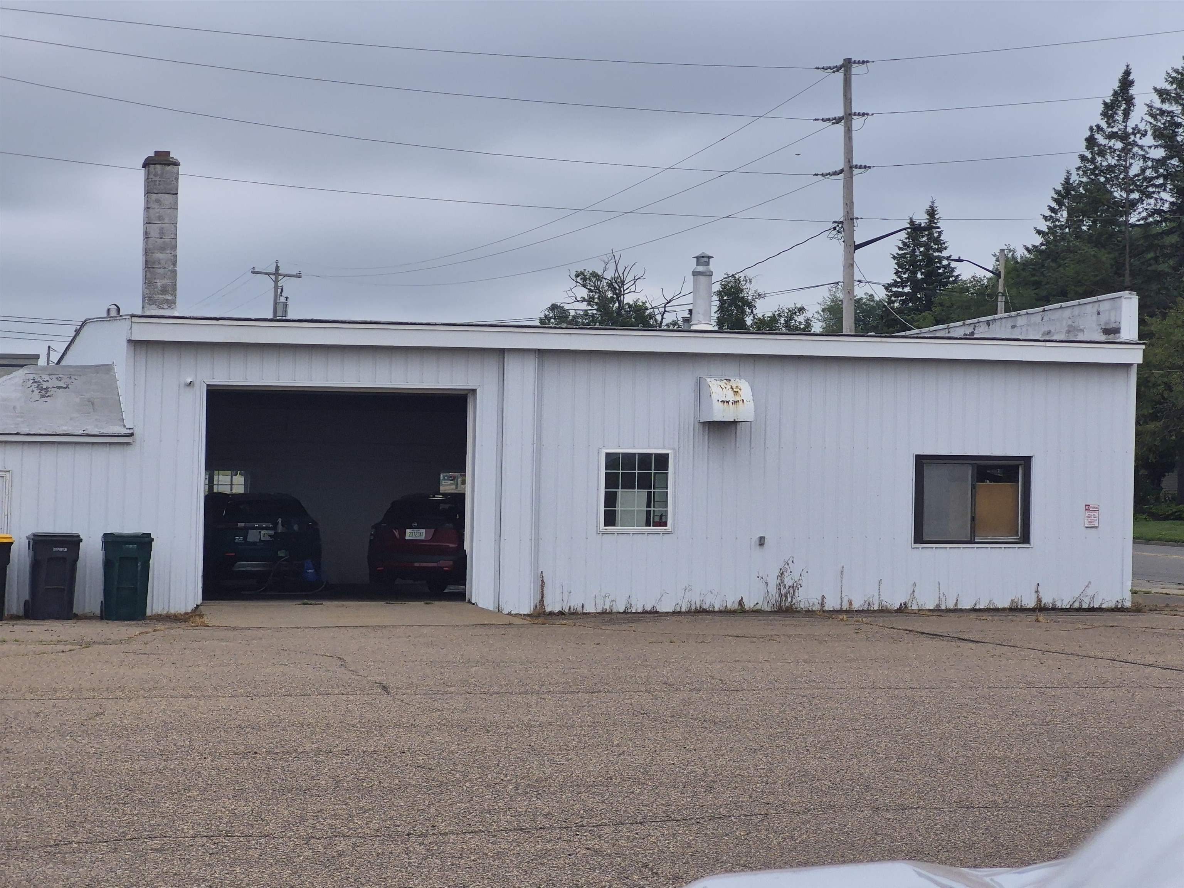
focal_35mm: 69
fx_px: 2360
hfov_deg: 28.2
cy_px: 444
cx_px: 592
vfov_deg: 21.3
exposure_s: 1/1508
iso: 32
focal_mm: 7
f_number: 2.4
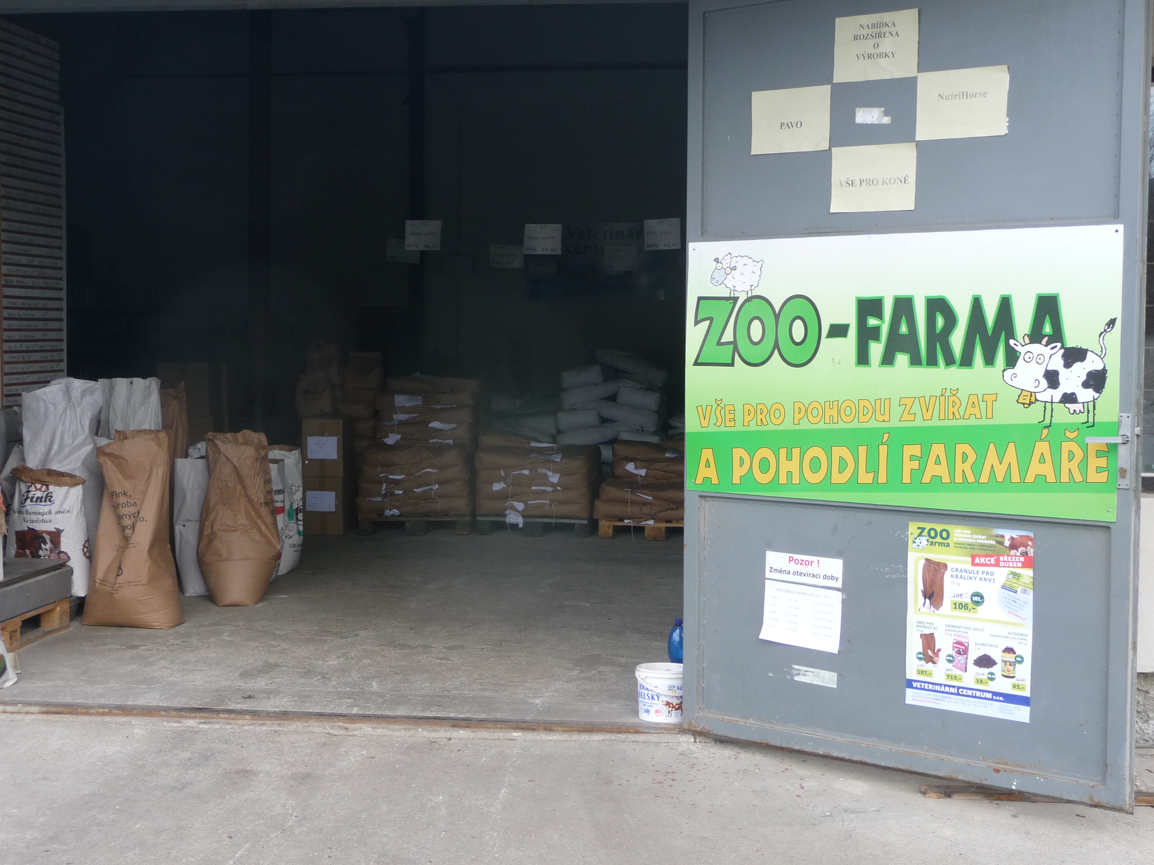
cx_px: 577
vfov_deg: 30.3
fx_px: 1600
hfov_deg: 39.7
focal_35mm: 48
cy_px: 432
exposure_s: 1/80
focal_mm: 8
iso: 100
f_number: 4.2
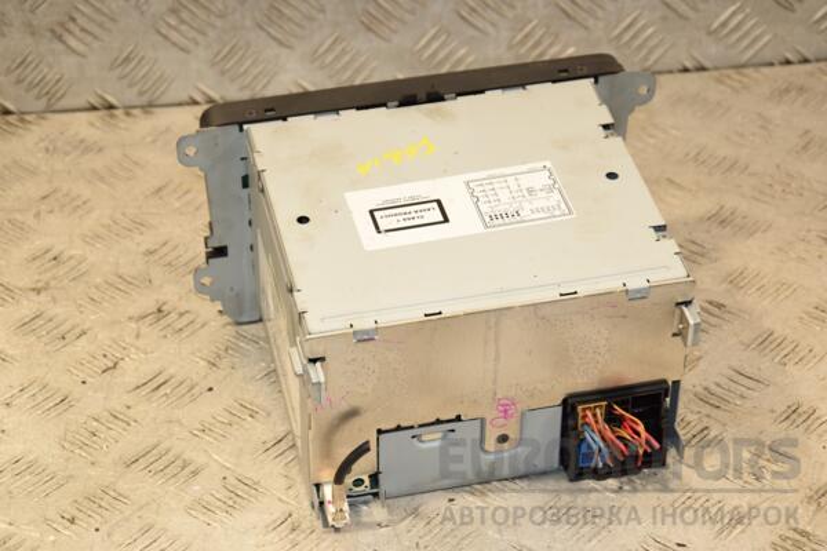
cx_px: 414
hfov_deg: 21.9
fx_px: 2136
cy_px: 276
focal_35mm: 93
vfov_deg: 14.7
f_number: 7.1
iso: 800
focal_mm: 62
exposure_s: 1/200
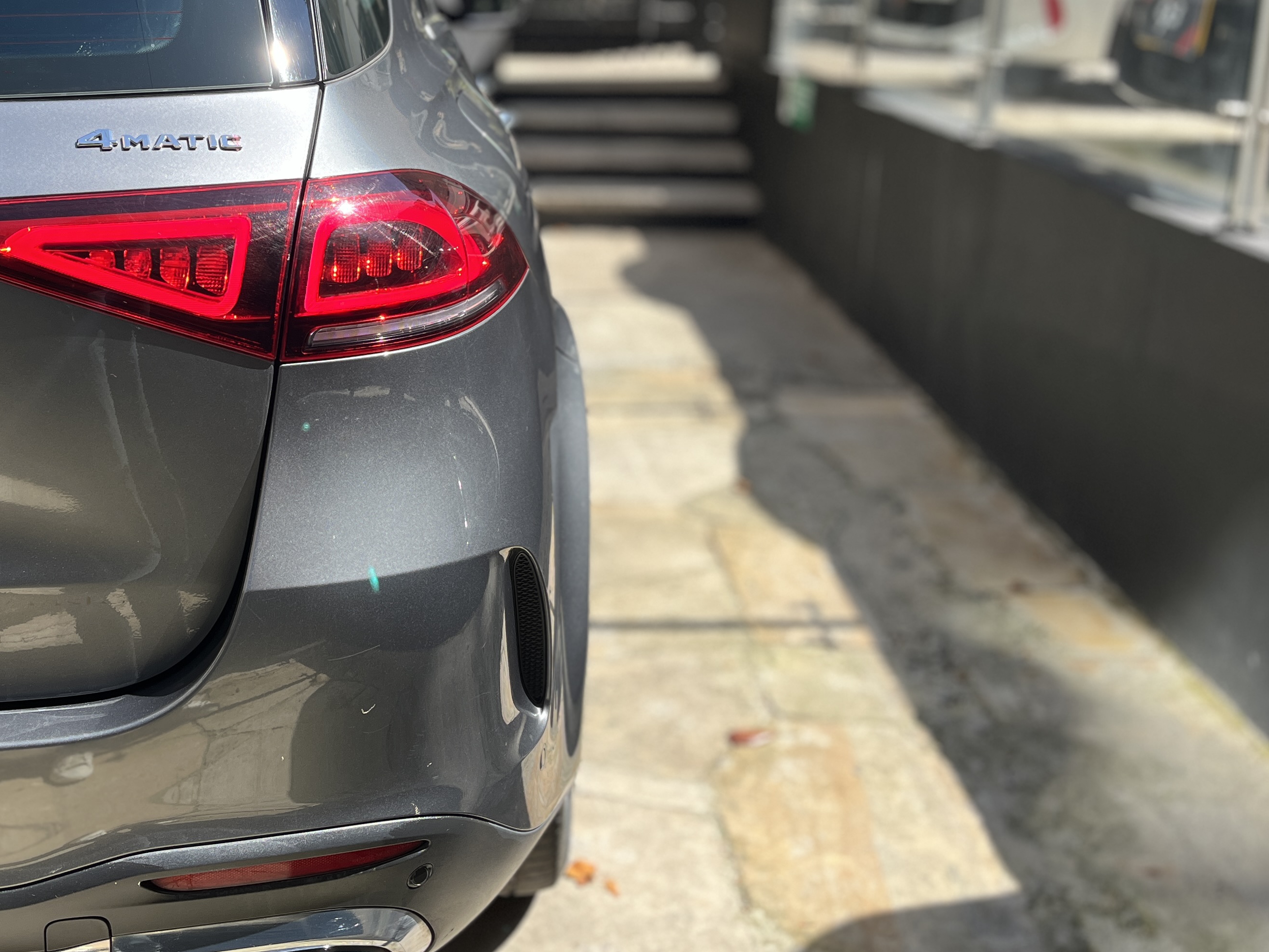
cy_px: 321
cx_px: 332
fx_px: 1466
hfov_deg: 45.3
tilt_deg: -14.4
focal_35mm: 40
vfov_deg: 35.6
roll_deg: -0.6
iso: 50
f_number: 1.6
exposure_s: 1/913
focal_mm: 5.1
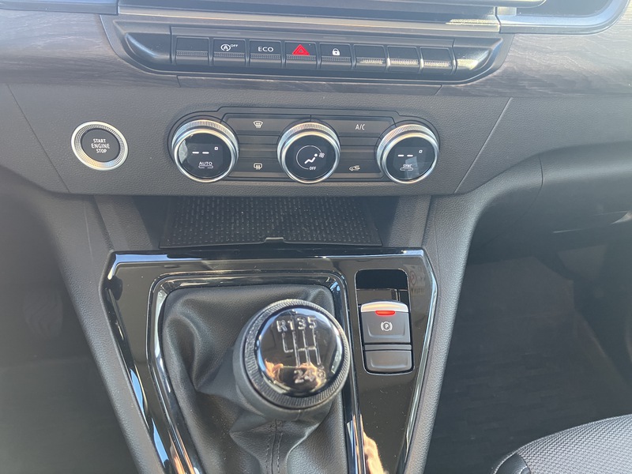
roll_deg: -5.8
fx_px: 511
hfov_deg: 63.4
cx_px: 316
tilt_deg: -41.0
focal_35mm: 28
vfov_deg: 49.7
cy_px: 237
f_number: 1.8
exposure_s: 1/59
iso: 160
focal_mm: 3.99
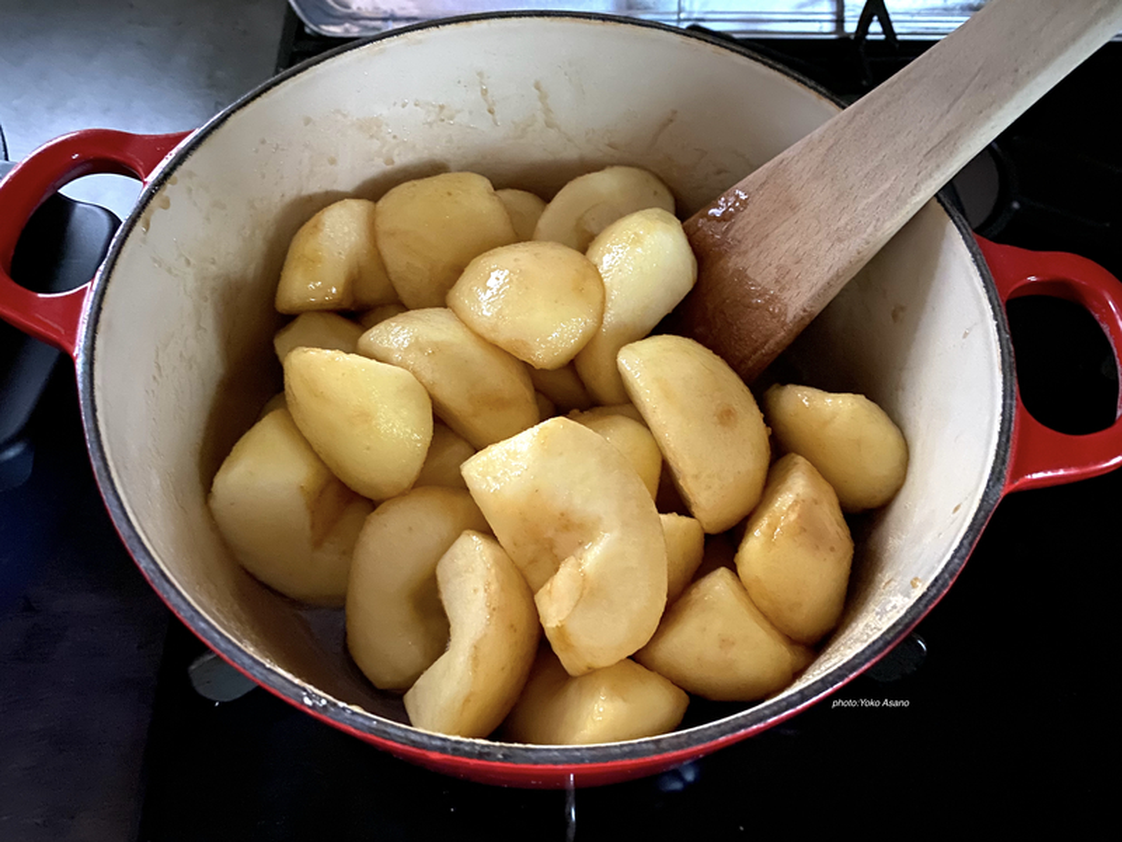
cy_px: 421
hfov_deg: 67.3
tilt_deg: -58.6
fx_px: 843
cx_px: 561
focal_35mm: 26
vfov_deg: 53.1
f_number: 1.8
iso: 1000
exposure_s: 1/8
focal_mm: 4.25
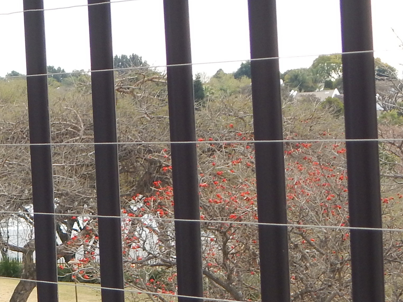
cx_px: -76
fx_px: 1897
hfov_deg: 11.9
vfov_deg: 9.1
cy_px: 223
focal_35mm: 163
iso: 125
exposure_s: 1/200
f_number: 3.8
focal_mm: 9.7
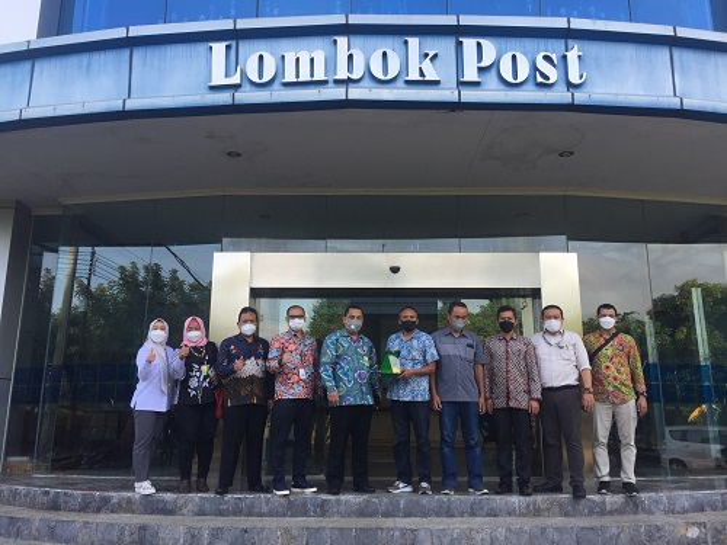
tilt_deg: +12.9
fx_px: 609
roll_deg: -1.2
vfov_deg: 48.2
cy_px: 272
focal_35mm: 29
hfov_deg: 61.7
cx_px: 364
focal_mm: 4.15
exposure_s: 1/316
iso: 32
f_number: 2.2
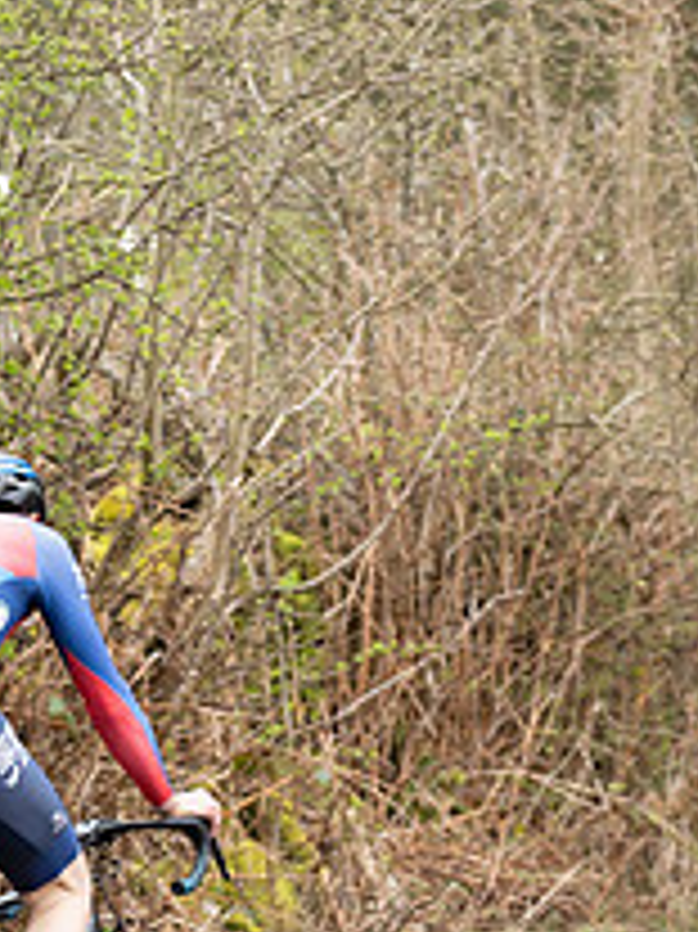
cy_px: 772
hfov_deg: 7.8
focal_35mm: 189
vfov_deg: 10.4
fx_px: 5087
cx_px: 59
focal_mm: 70
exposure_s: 1/1000
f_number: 3.5
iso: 1250
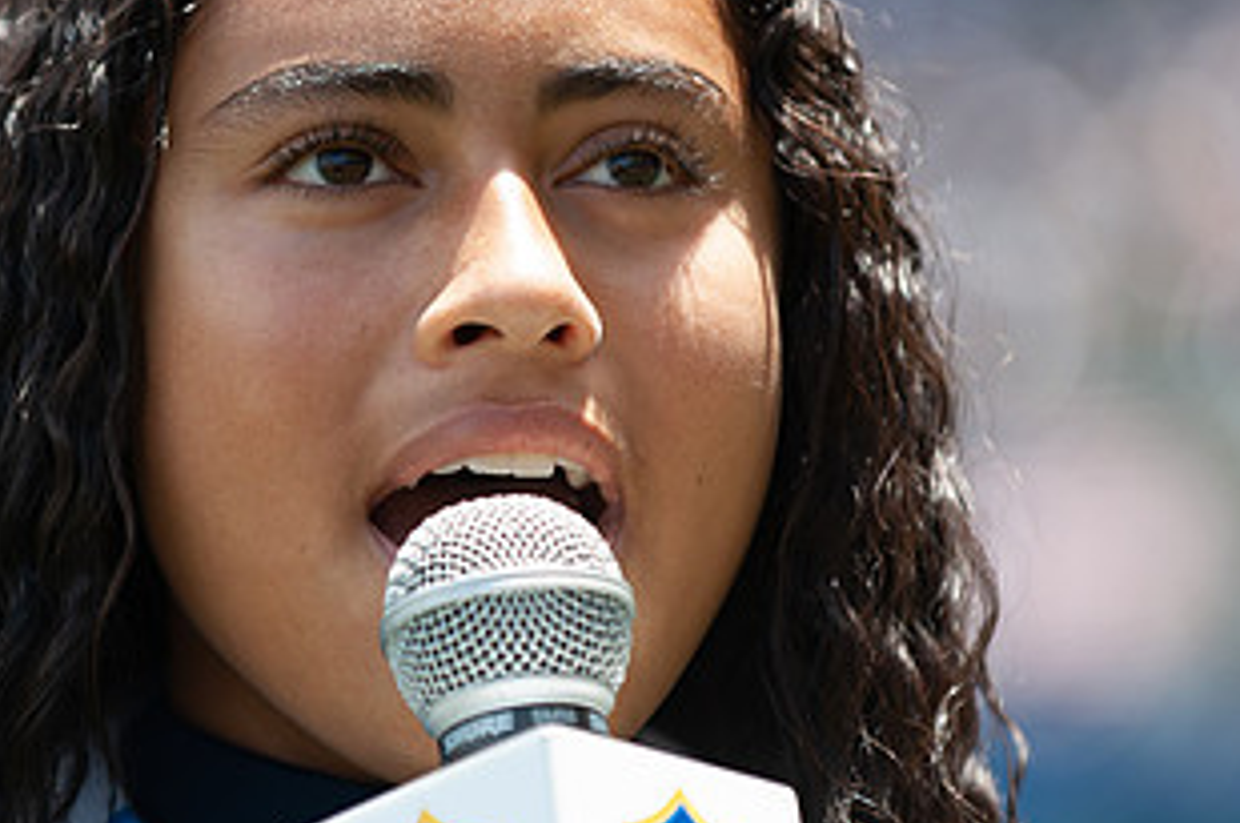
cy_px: 397
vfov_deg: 4.9
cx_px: 373
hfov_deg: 7.3
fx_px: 9698
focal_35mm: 282
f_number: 3.5
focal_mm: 150
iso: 200
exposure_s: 1/1000
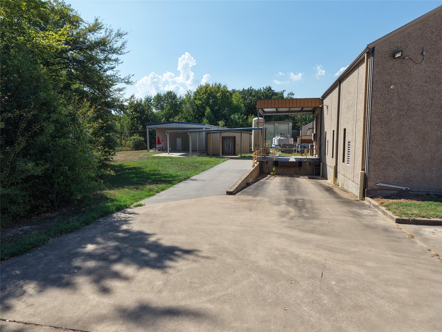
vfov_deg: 56.8
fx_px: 306
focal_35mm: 24
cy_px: 166
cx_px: 221
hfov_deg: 71.6
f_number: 1.8
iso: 230
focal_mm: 8.67
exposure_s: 1/5000
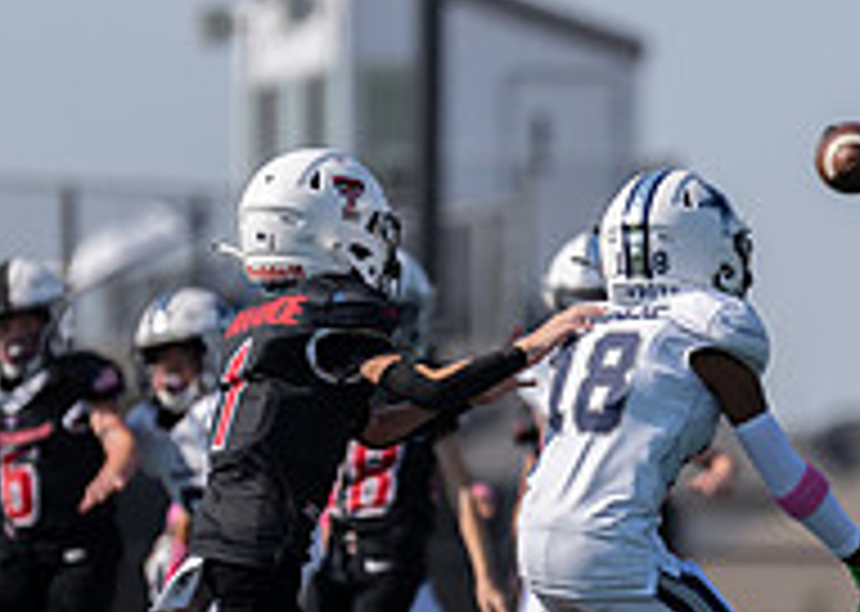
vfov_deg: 2.3
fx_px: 15518
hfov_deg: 3.2
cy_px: 513
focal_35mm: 636
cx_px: 626
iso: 100
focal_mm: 200
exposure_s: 1/2500
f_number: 2.8
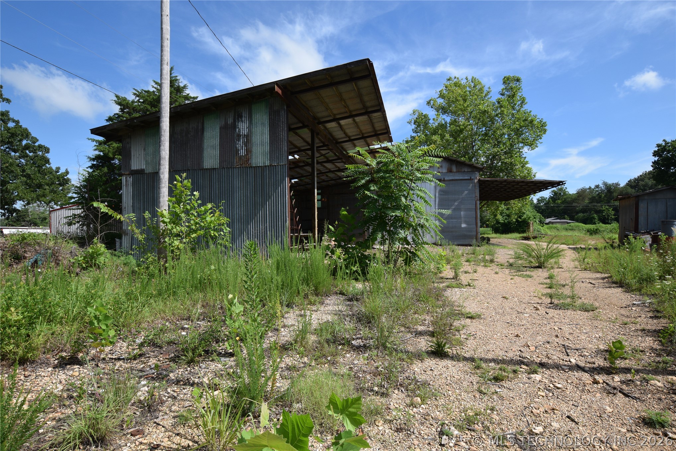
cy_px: 226
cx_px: 338
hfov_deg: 85.4
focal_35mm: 20
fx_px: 366
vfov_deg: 63.2
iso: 200
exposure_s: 1/320
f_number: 9
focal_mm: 13
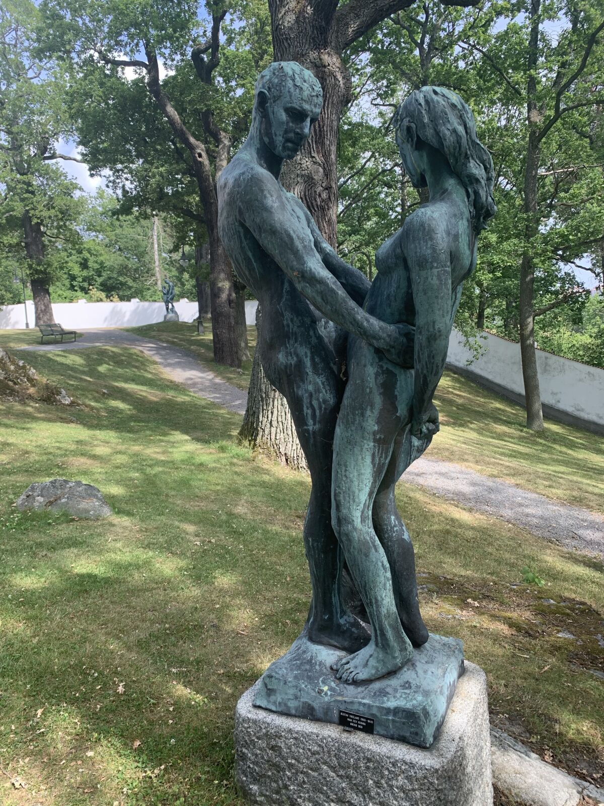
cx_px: 302
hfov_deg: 53.1
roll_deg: +2.9
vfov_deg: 67.3
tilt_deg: -5.3
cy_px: 403
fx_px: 605
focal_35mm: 26
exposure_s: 1/345
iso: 25
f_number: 1.8
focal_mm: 4.25
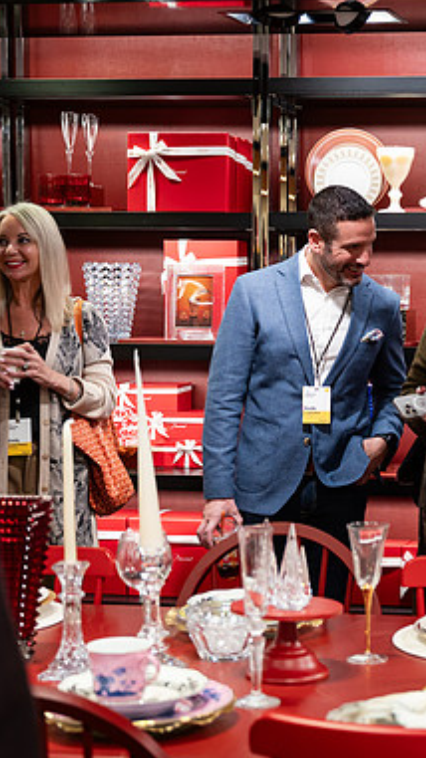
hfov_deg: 14.3
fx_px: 1649
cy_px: 378
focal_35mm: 82
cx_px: 496
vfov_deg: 25.9
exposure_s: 1/160
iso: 640
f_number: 3.2
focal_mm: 51
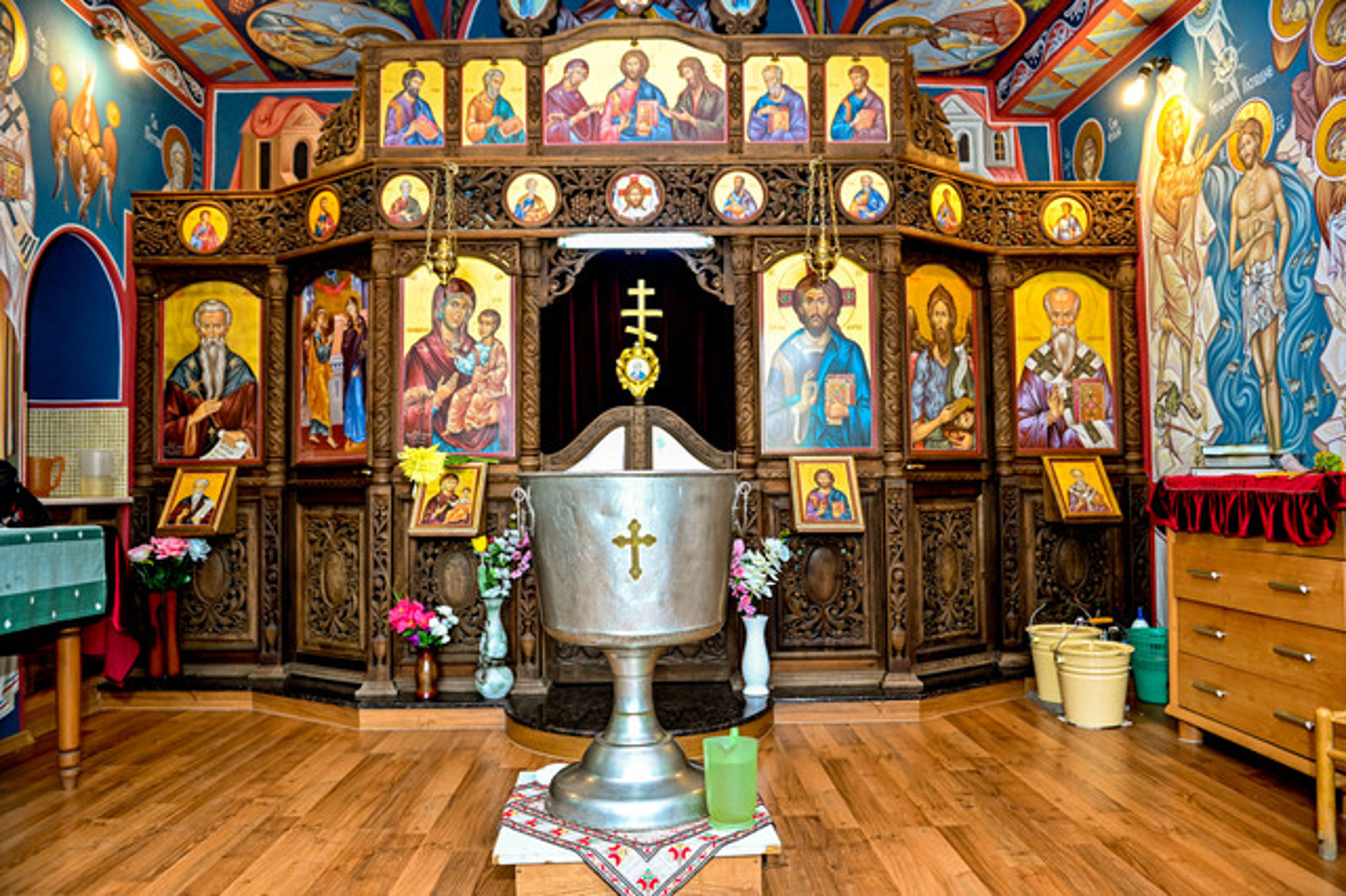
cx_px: 673
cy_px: 448
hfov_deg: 73.8
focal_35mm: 24
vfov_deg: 53.1
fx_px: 897
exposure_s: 1/125
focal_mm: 24
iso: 1250
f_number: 4
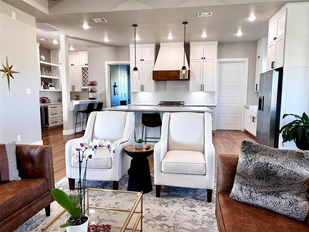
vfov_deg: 56.8
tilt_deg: -6.3
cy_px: 116
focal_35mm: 24
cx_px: 154
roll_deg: +0.1
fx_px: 214
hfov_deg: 71.6
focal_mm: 6.76
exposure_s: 1/120
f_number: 1.78
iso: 80
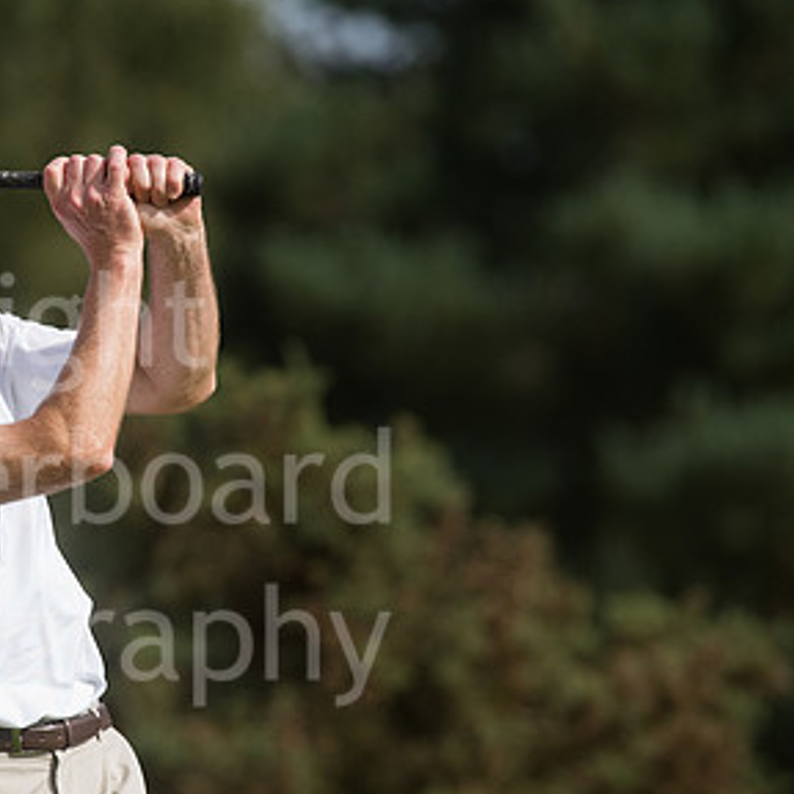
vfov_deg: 3.1
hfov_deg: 3.1
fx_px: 14792
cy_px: 452
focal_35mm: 570
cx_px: 61
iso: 500
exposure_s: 1/3200
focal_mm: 300
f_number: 5.6
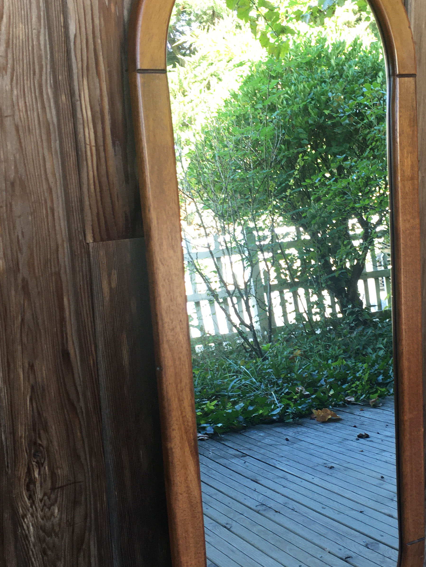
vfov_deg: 38.8
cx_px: 287
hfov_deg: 29.5
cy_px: 335
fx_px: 804
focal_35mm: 49
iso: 32
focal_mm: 4.15
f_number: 2.2
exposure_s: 1/50
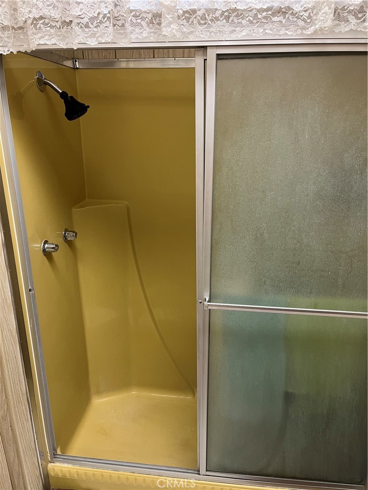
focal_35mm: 26
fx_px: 369
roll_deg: +0.5
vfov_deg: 67.3
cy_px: 245
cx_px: 184
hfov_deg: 53.1
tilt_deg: -18.3
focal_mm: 5.1
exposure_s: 1/60
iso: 200
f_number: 1.6
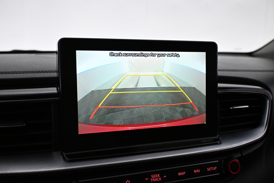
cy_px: 92
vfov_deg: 39.1
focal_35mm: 34
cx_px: 137
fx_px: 257
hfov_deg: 56.1
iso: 4000
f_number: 4
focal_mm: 22.5
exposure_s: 1/250
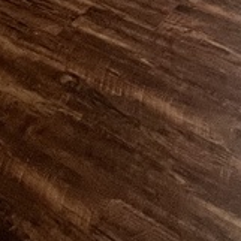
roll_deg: +1.9
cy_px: -359
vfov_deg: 14.1
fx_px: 607
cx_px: 187
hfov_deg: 22.2
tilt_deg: -3.3
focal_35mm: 77
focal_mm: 1.57
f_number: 1.8
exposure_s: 1/60
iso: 320
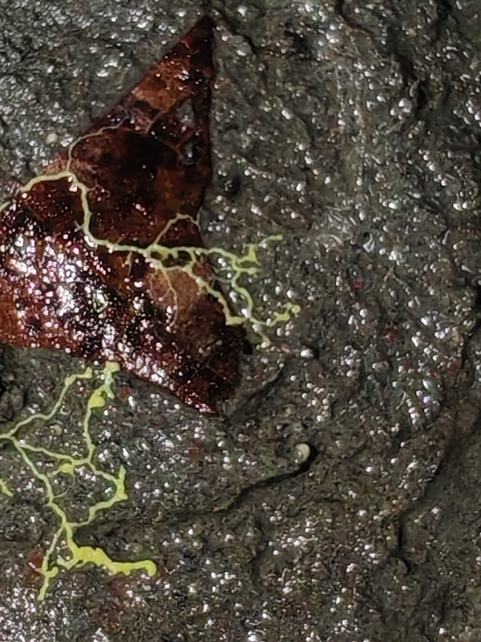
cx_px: 101
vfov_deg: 21.3
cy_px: 323
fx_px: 1704
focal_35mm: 92
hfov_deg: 16.0
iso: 50
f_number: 2.2
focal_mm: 1.96
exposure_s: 1/390
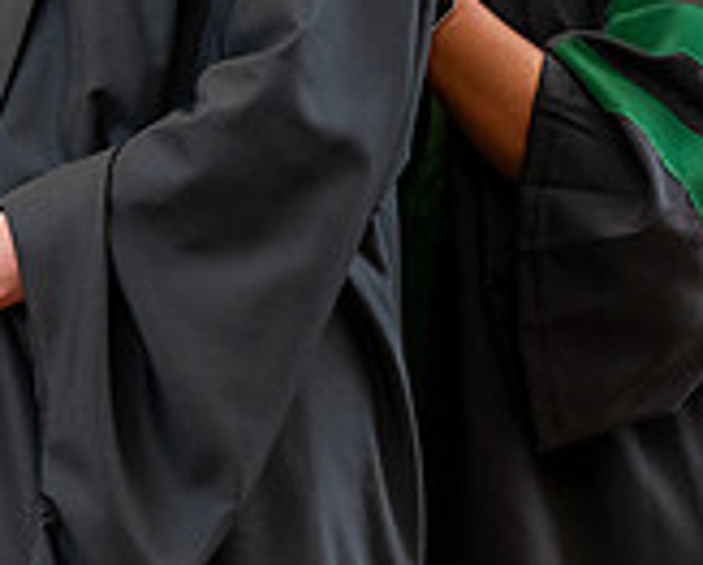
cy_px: -123
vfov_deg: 4.4
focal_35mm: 350
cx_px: 60
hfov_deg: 5.5
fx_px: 7295
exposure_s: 1/200
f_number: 3.5
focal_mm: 105
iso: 1600
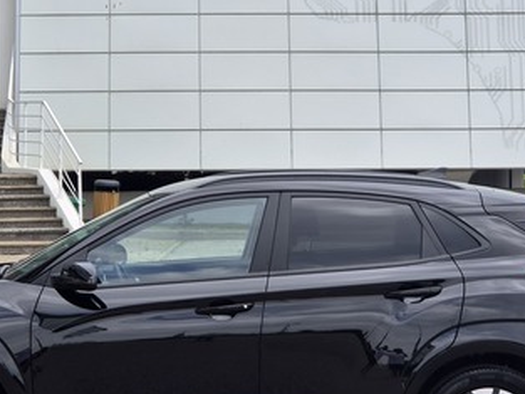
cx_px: 182
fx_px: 2124
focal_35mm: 140
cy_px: 194
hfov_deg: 14.1
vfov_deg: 10.6
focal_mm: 7
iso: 25
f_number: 2.4
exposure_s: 1/430
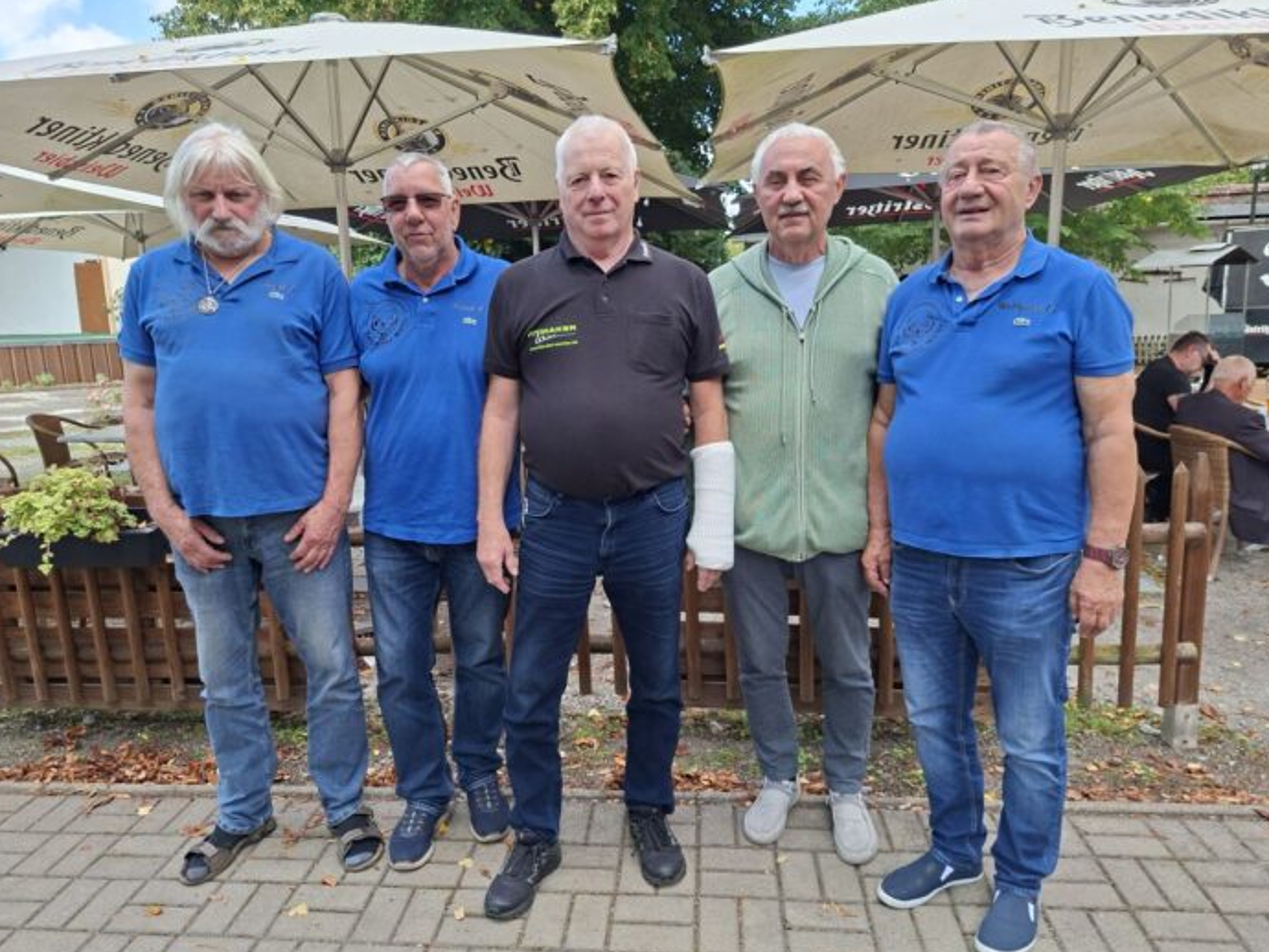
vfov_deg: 56.8
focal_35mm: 24
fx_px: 880
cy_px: 487
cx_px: 616
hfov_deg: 71.6
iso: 50
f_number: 1.8
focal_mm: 5.54
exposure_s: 1/370
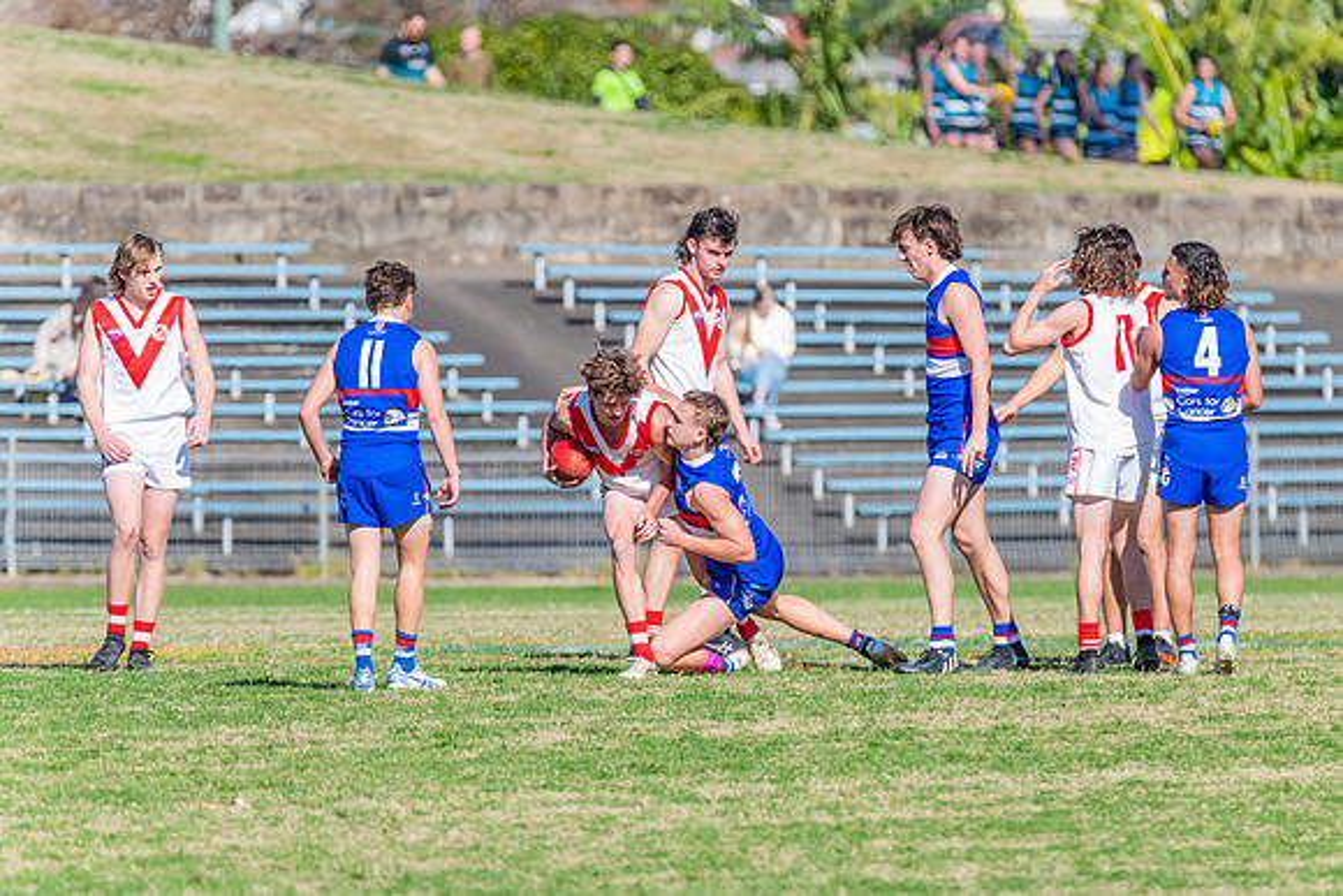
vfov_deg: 2.5
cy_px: 492
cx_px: 726
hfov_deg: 3.7
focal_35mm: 550
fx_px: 20523
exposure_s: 1/1600
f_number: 9
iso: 800
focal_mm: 500
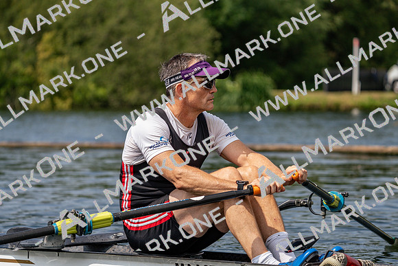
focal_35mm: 200
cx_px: 199
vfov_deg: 6.9
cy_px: 133
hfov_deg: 10.3
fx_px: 2212
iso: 200
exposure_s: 1/1600
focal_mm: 200
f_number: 5.6
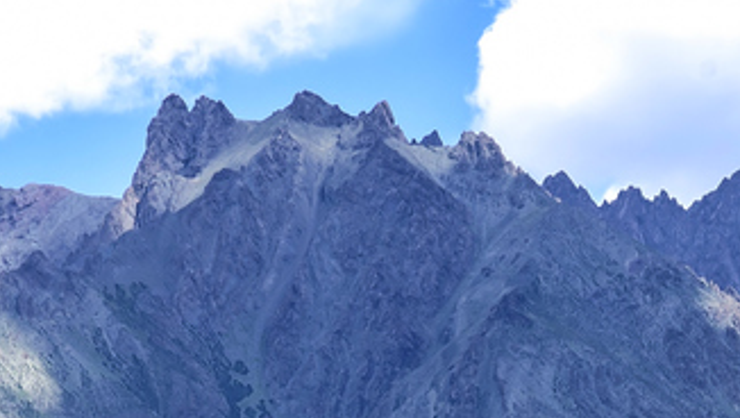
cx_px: 745
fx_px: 9485
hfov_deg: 4.5
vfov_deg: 2.5
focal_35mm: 483
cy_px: 921
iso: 100
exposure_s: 1/160
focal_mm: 120
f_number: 11
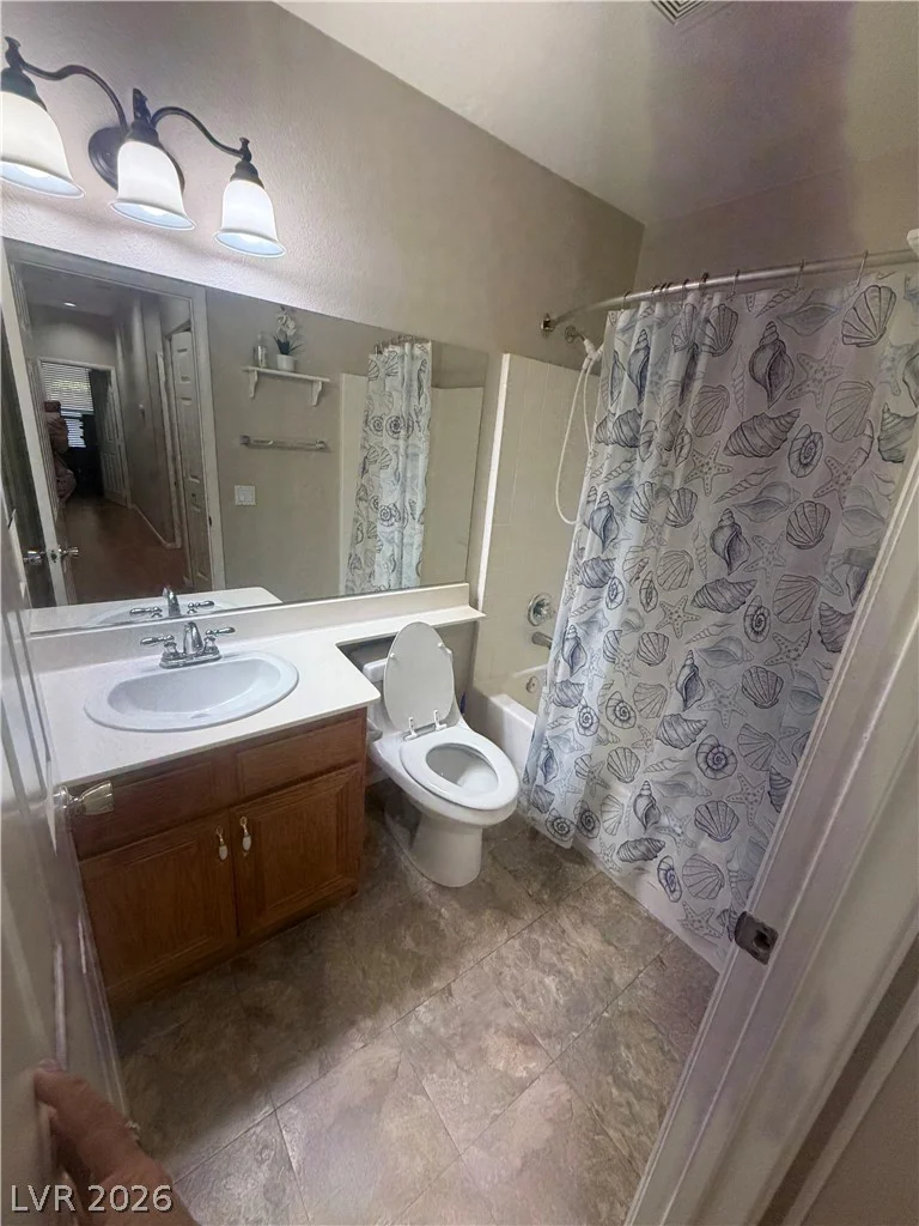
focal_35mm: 14
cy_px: 613
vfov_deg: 102.1
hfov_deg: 85.7
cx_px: 460
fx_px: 496
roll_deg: -5.3
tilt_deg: -18.9
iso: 200
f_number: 2.2
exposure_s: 1/60
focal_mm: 2.22
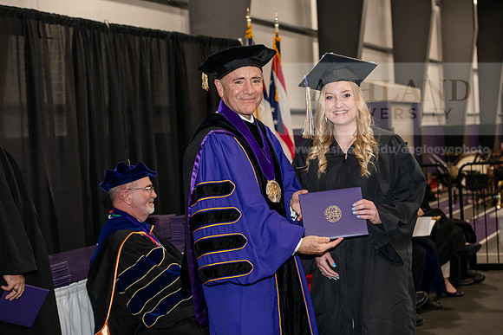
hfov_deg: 28.8
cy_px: 168
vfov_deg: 19.5
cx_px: 252
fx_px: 978
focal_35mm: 70
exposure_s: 1/200
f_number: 5
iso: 2500
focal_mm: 70
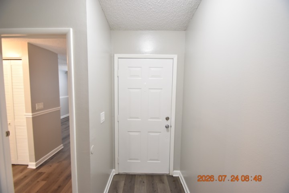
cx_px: 144
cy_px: 96
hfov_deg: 100.4
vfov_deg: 77.3
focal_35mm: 15
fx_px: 120
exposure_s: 1/20
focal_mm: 10
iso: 800
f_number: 3.5
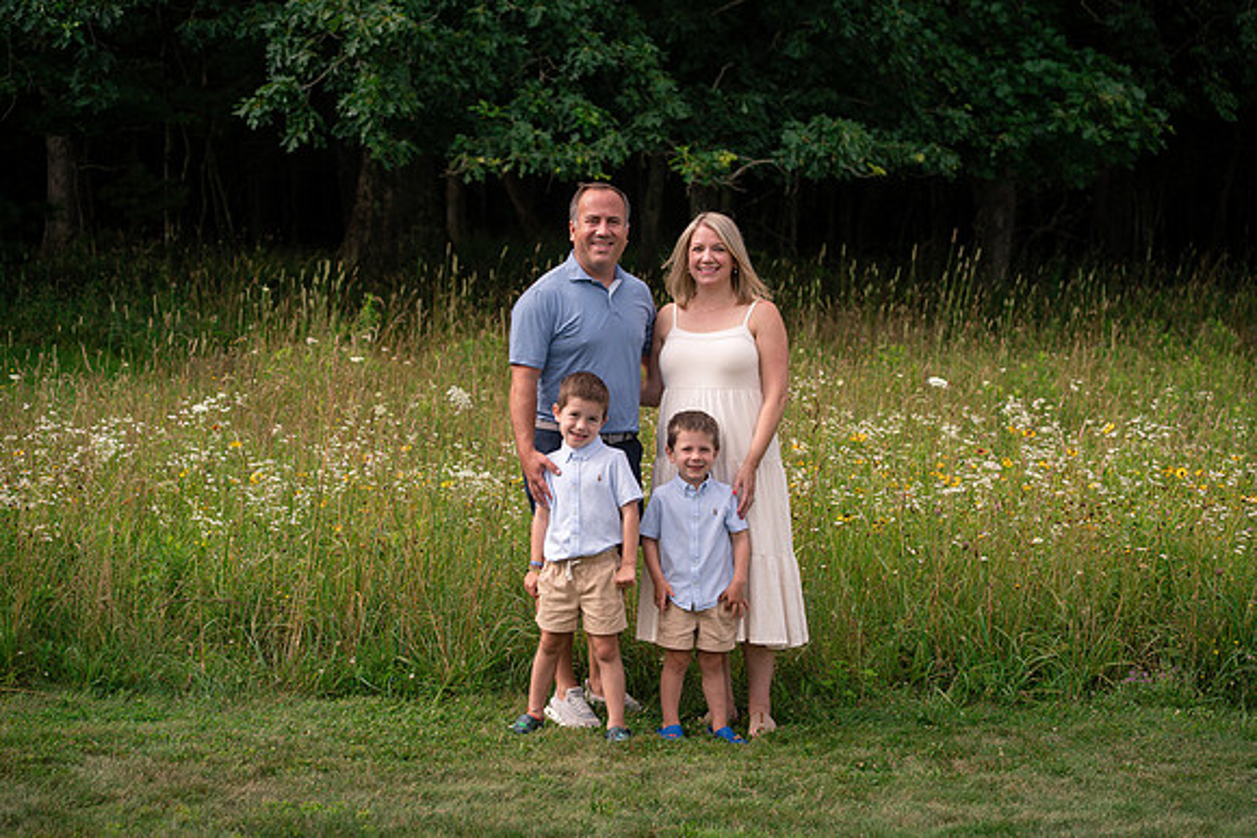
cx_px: 628
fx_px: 2968
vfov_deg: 16.1
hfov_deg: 23.9
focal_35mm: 85
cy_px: 419
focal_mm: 85
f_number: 4.5
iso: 200
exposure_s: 1/1600
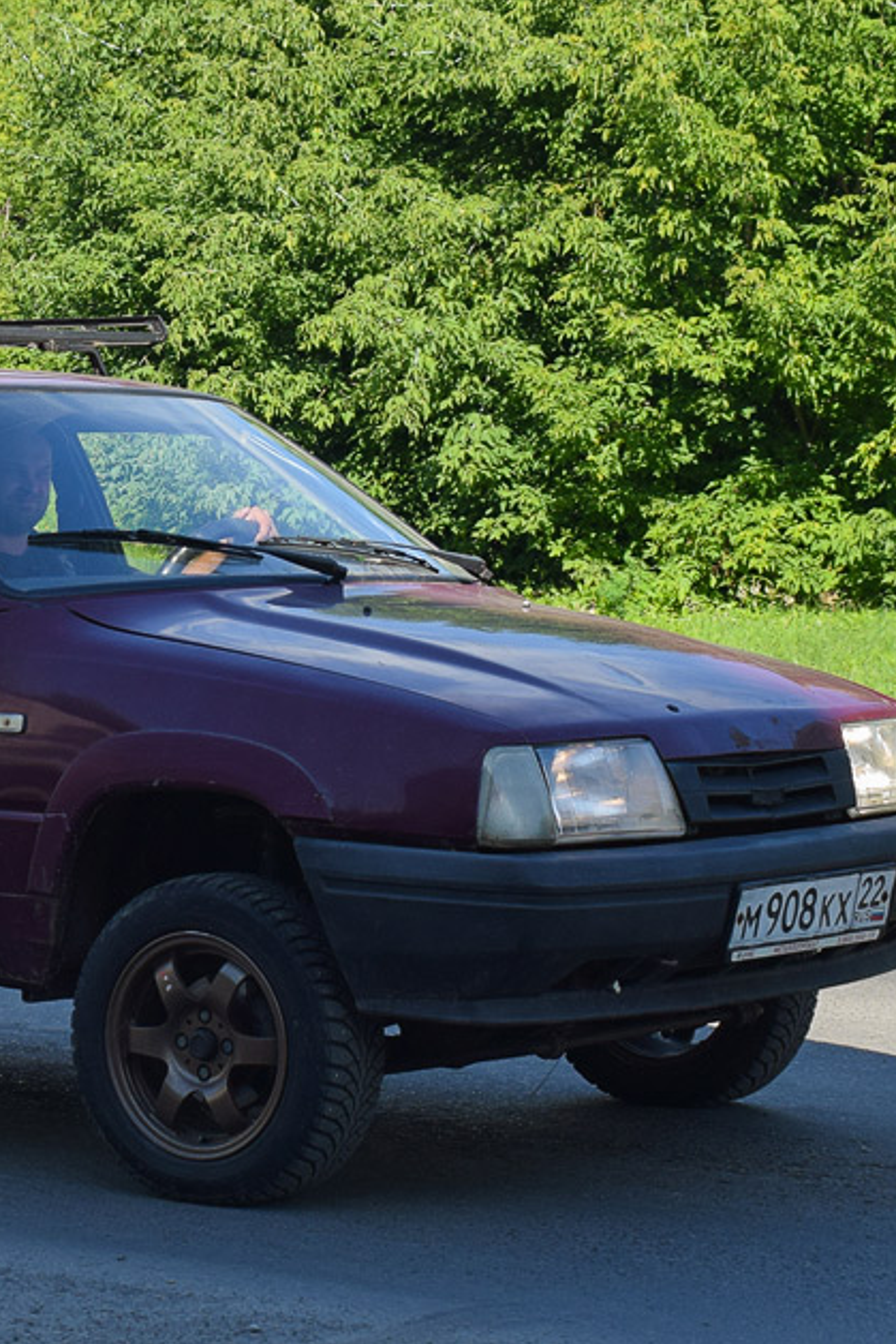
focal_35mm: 86
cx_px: 45
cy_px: 509
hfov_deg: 15.7
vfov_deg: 23.6
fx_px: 3209
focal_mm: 30
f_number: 6.3
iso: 200
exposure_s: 1/500
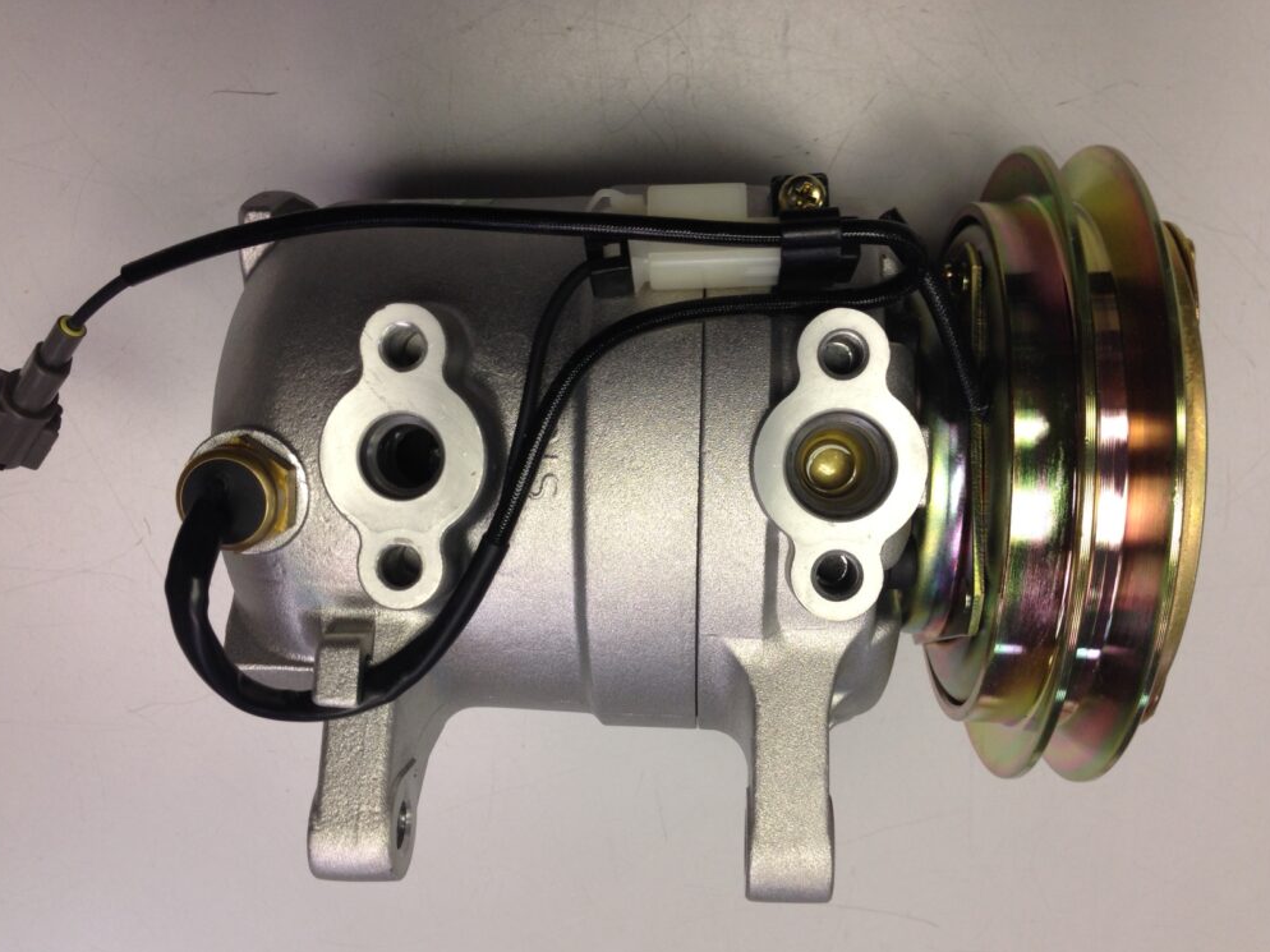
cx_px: 622
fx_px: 1247
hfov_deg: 54.0
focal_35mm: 34
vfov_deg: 41.8
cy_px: 489
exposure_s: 1/20
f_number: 2.4
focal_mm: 4.12
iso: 50
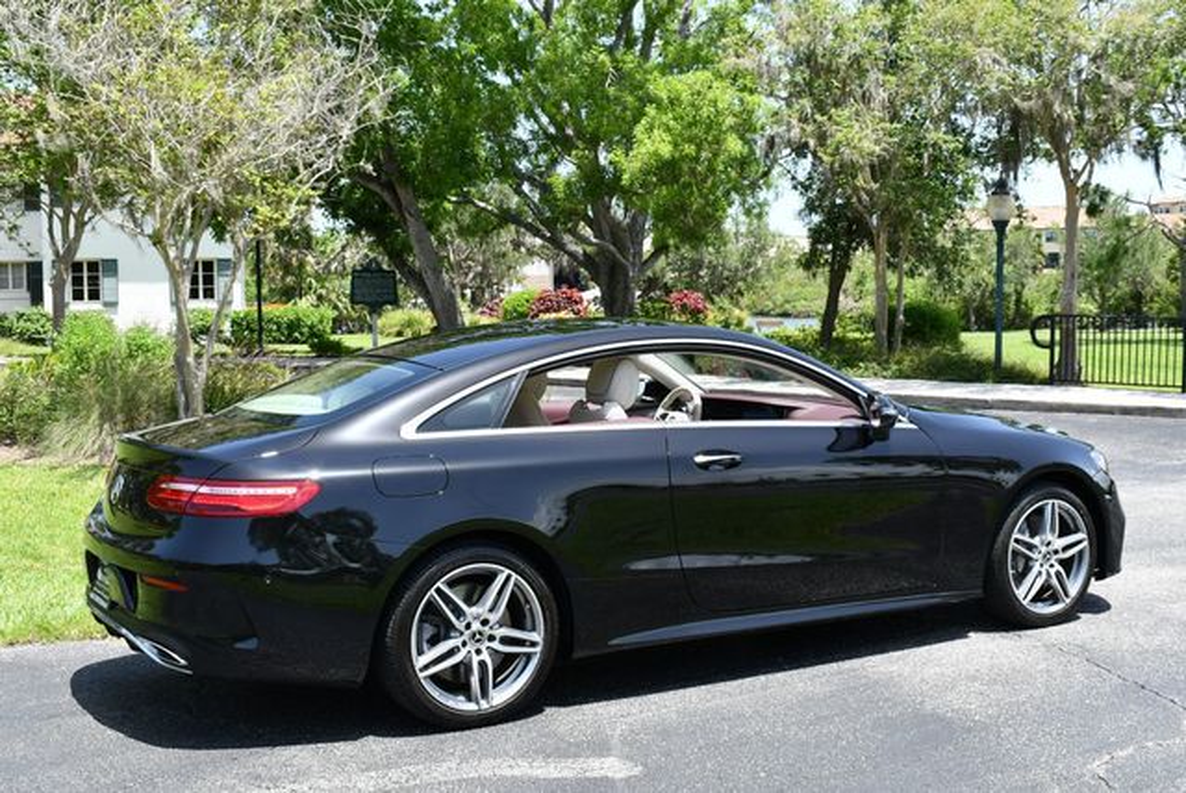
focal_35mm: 46
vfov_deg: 29.3
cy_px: 396
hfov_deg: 42.7
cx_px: 593
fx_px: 1517
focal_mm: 23
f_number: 8
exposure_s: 1/250
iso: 200
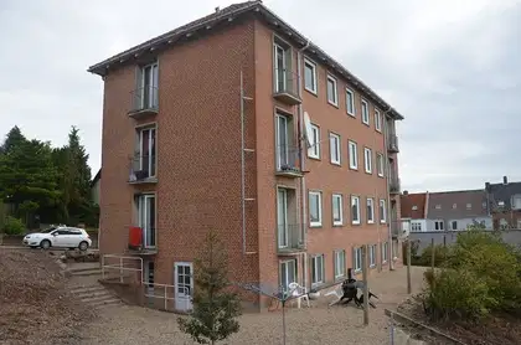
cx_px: 260
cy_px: 172
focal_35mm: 27
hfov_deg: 67.5
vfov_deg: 47.7
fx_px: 390
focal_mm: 18
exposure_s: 1/200
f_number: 5.6
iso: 100
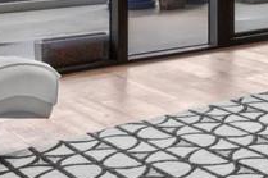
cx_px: 430
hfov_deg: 19.4
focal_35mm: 88
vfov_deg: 14.8
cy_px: -51
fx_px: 655
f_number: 6.3
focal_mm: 17
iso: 1000
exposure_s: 1/40
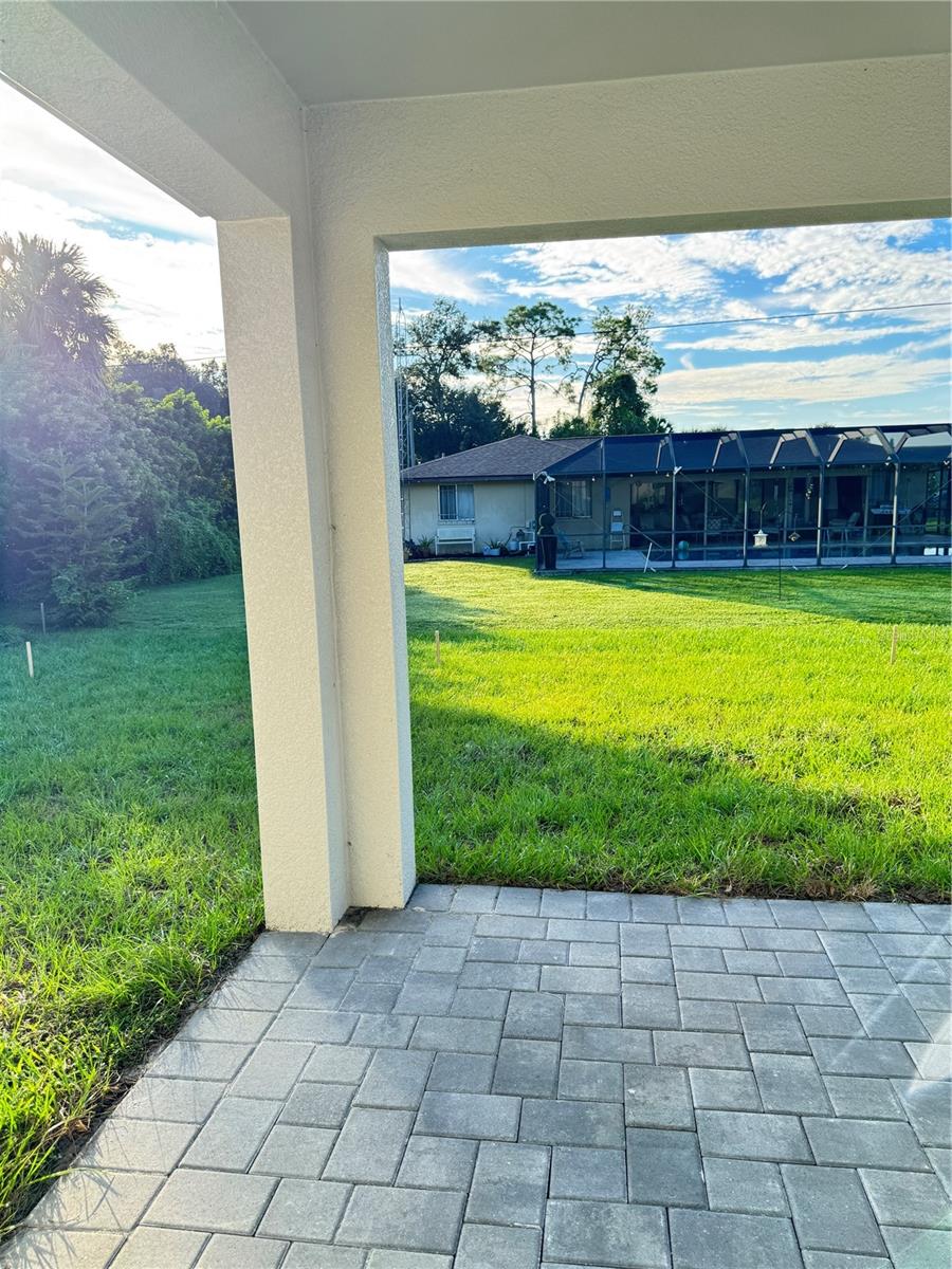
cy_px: 634
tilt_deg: -9.3
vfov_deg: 71.6
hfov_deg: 56.8
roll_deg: +1.7
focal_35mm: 24
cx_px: 476
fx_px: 880
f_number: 1.78
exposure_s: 1/448
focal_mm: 6.76
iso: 80
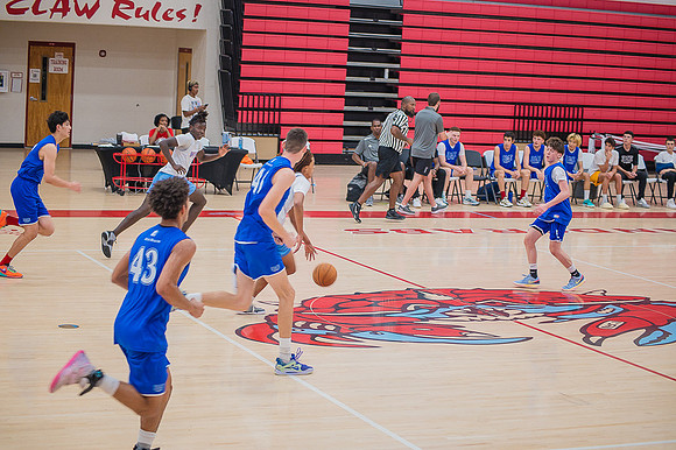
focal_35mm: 82
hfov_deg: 24.8
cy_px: 225
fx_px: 1539
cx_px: 338
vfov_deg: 16.6
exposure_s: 1/250
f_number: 4.5
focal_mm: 82
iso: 1000
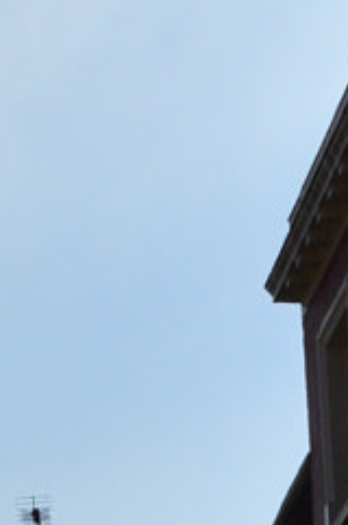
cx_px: -294
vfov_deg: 7.9
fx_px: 3766
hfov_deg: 5.2
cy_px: 63
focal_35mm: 259
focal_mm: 26
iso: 200
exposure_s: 1/640
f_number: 14
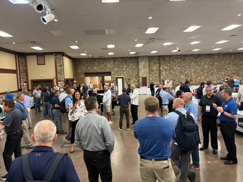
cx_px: 122
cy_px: 91
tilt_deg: -8.9
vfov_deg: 53.1
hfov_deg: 67.3
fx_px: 183
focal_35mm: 26
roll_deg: +2.2
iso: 200
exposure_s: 1/60
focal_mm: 5.96
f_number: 1.6
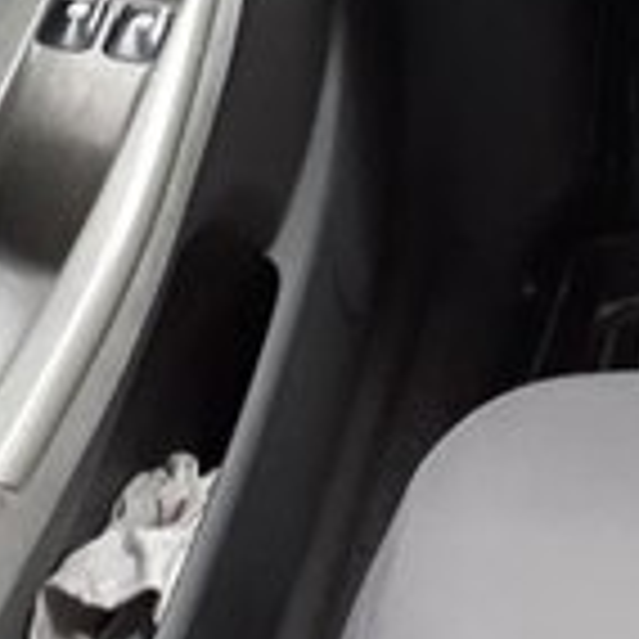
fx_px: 2318
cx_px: 1071
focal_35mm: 111
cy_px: -358
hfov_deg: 14.2
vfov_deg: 14.5
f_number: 1.7
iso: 200
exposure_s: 1/50
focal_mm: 3.71
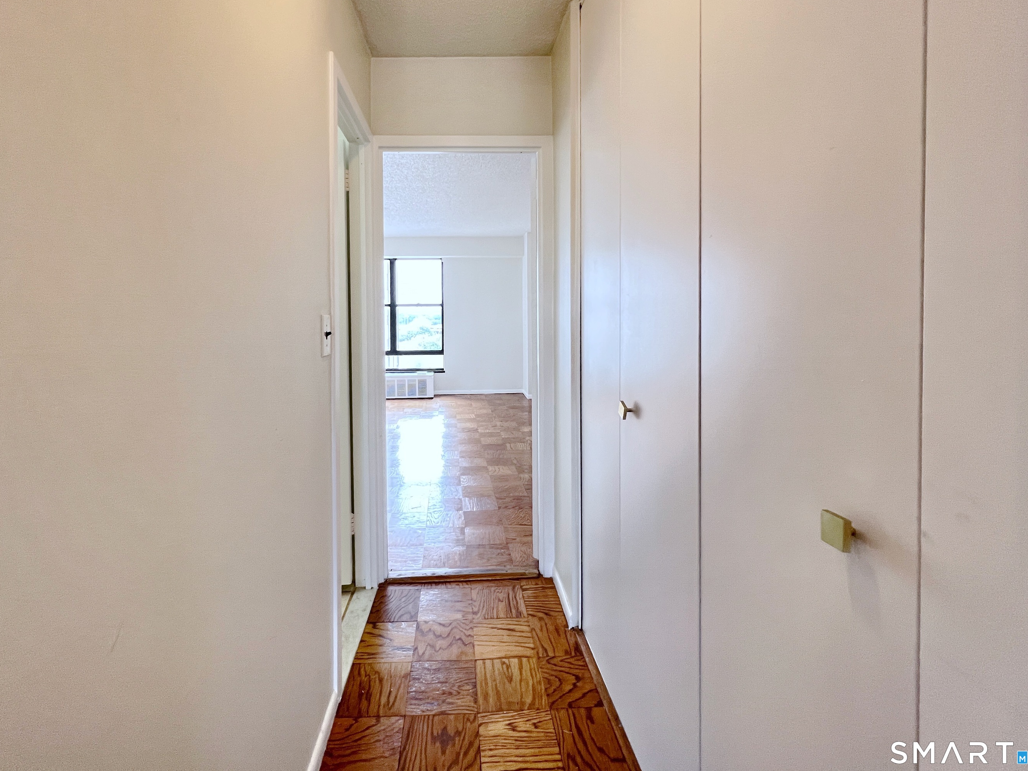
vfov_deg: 81.2
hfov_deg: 98.0
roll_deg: -0.4
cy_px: 328
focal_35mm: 15
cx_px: 474
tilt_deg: -2.0
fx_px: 445
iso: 250
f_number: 1.8
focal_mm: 1.57
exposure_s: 1/120
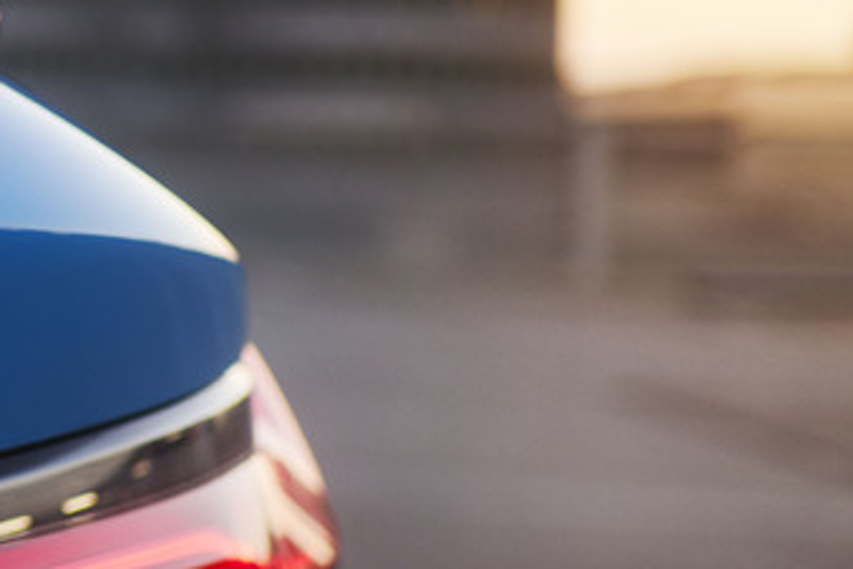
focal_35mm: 124
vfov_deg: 11.1
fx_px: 2938
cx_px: -307
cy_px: 227
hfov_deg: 15.6
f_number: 1.8
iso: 100
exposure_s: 1/250
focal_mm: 35
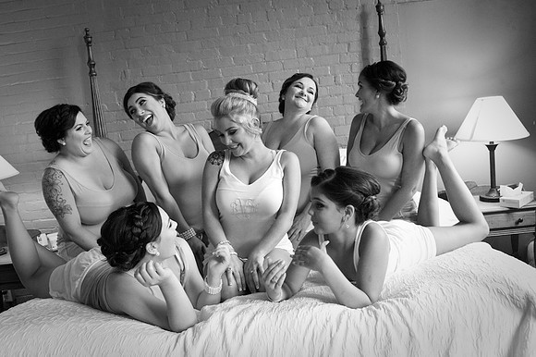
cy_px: 178
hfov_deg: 55.8
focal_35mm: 34
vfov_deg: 38.8
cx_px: 268
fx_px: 506
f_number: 5.6
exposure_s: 1/125
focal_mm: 34
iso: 3200
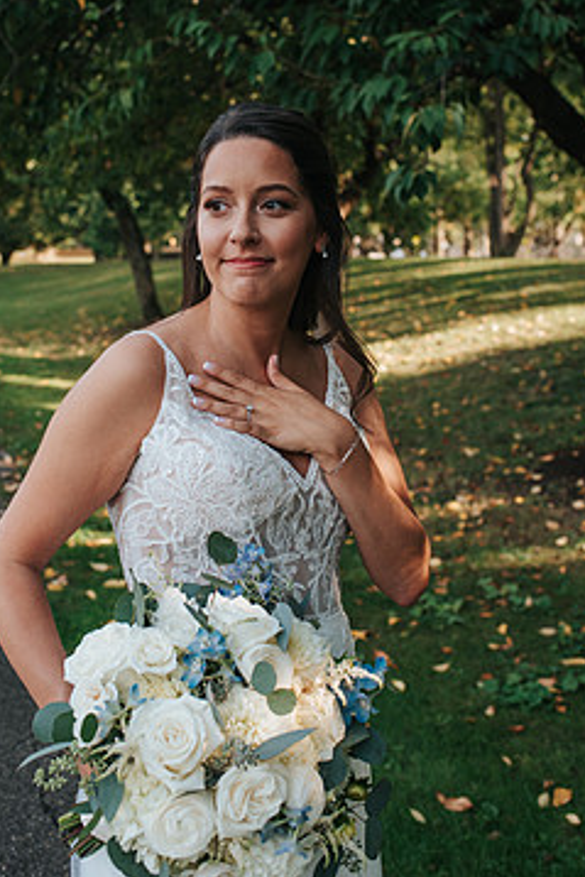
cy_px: 353
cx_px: 259
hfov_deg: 30.5
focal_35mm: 44
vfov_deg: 44.3
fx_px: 1071
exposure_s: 1/1000
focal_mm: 35
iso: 900
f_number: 4
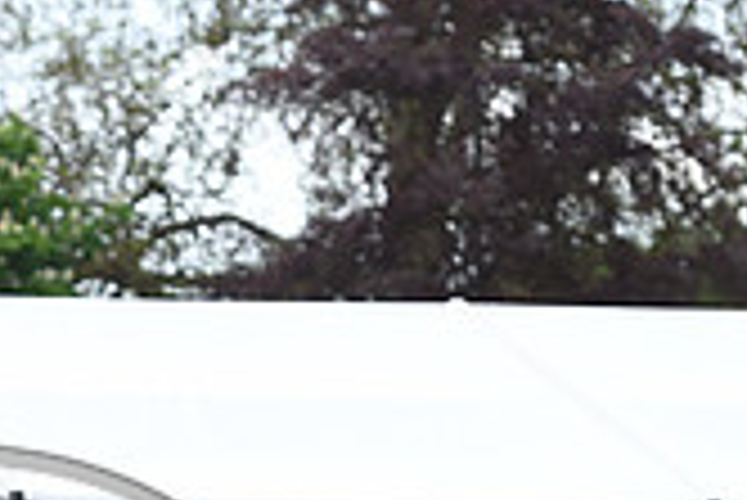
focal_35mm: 523
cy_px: 847
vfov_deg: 2.6
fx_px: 10861
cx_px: -104
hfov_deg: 3.9
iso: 500
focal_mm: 150
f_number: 4.5
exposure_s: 1/1250
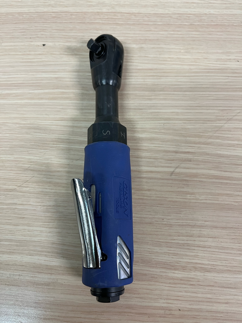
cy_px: 162
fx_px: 242
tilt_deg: -75.4
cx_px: 121
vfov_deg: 67.3
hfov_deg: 53.0
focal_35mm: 26
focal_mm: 5.1
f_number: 1.6
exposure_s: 1/50
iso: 125
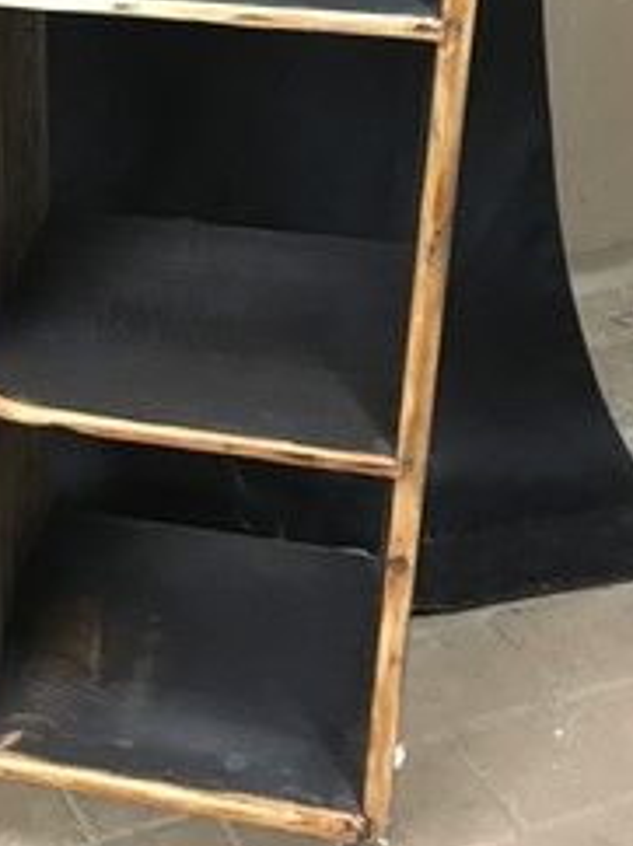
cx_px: -31
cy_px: 161
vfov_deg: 26.5
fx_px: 1759
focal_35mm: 72
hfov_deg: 19.7
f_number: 2.2
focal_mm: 4.15
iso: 400
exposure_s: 1/17
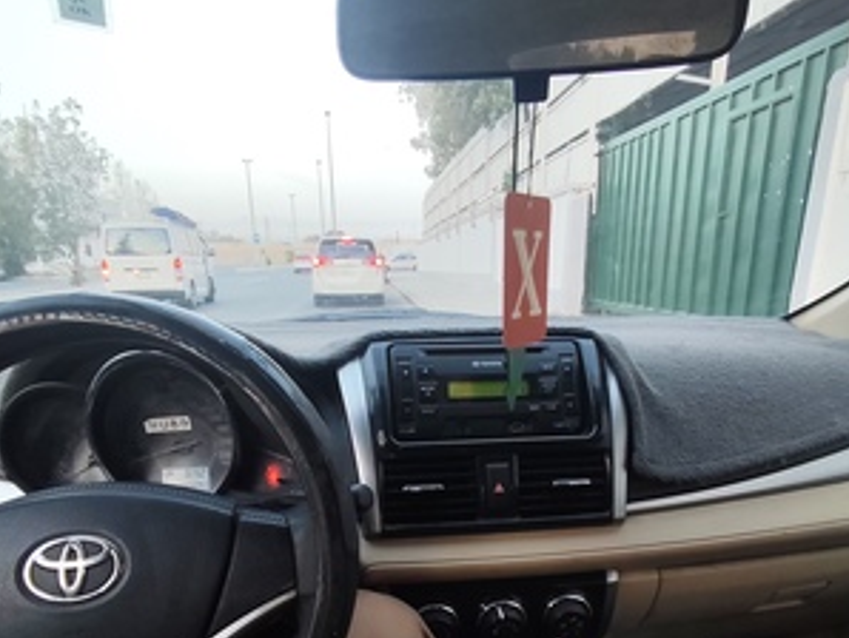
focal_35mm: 23
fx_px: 565
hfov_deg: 73.9
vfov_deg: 56.7
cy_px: 460
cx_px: 434
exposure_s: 1/60
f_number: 2.2
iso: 100
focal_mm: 1.65
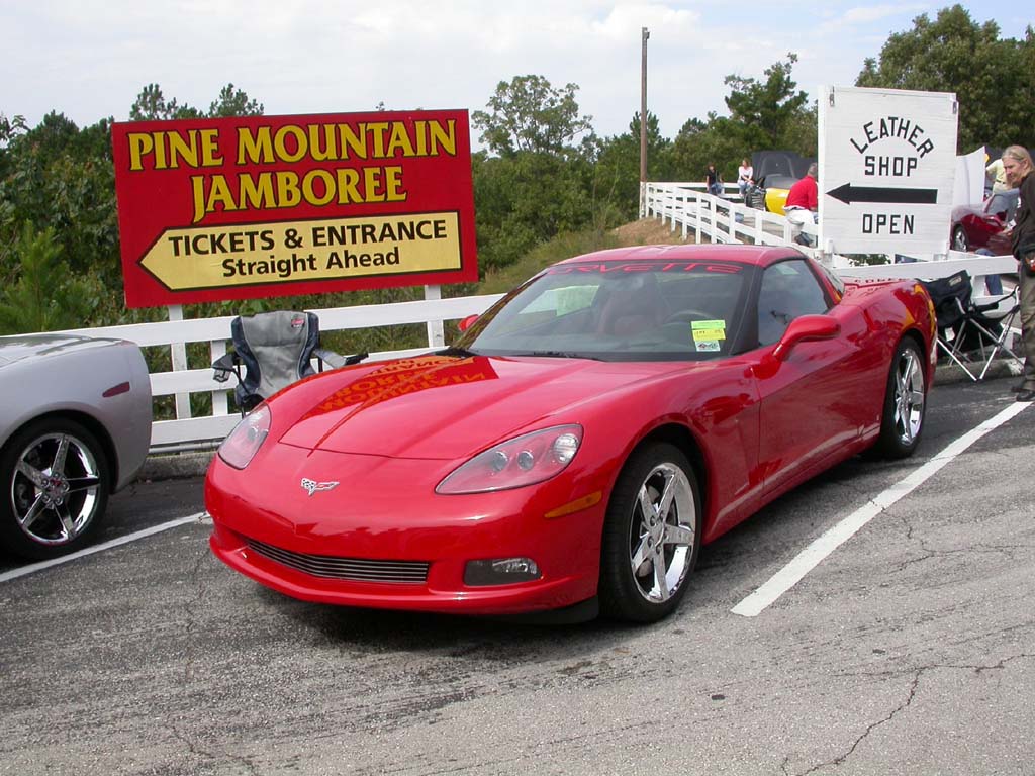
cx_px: 518
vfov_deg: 37.7
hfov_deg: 49.0
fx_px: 1136
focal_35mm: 38
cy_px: 388
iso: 100
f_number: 6.7
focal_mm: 7.85
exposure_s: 1/264
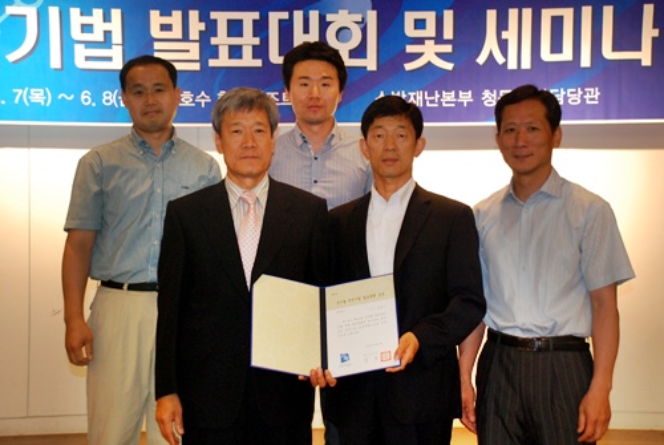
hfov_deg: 28.0
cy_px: 222
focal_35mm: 72
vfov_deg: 19.0
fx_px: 1330
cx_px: 332
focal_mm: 48
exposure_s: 1/60
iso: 1000
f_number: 5
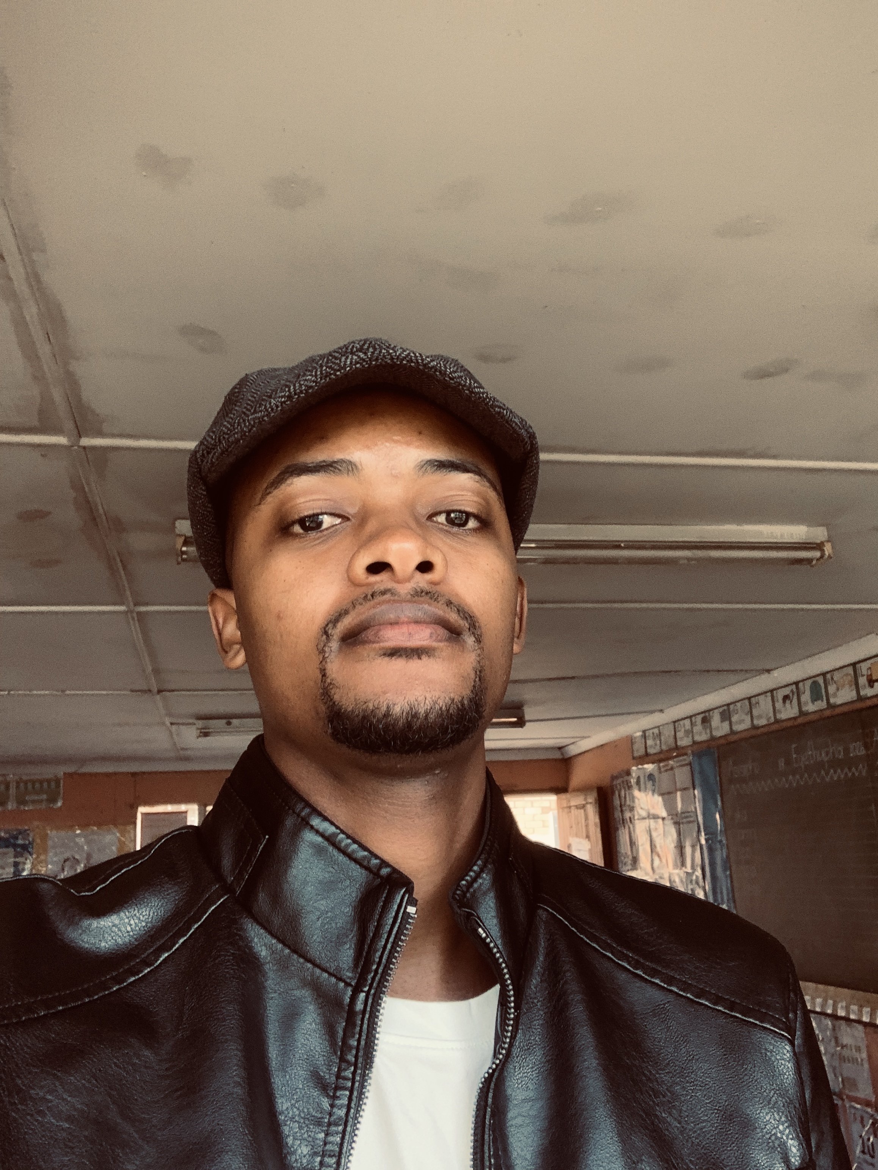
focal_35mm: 32
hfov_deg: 44.2
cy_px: 585
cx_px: 439
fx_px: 1082
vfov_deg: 56.8
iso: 125
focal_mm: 2.87
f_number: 2.2
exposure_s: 1/60
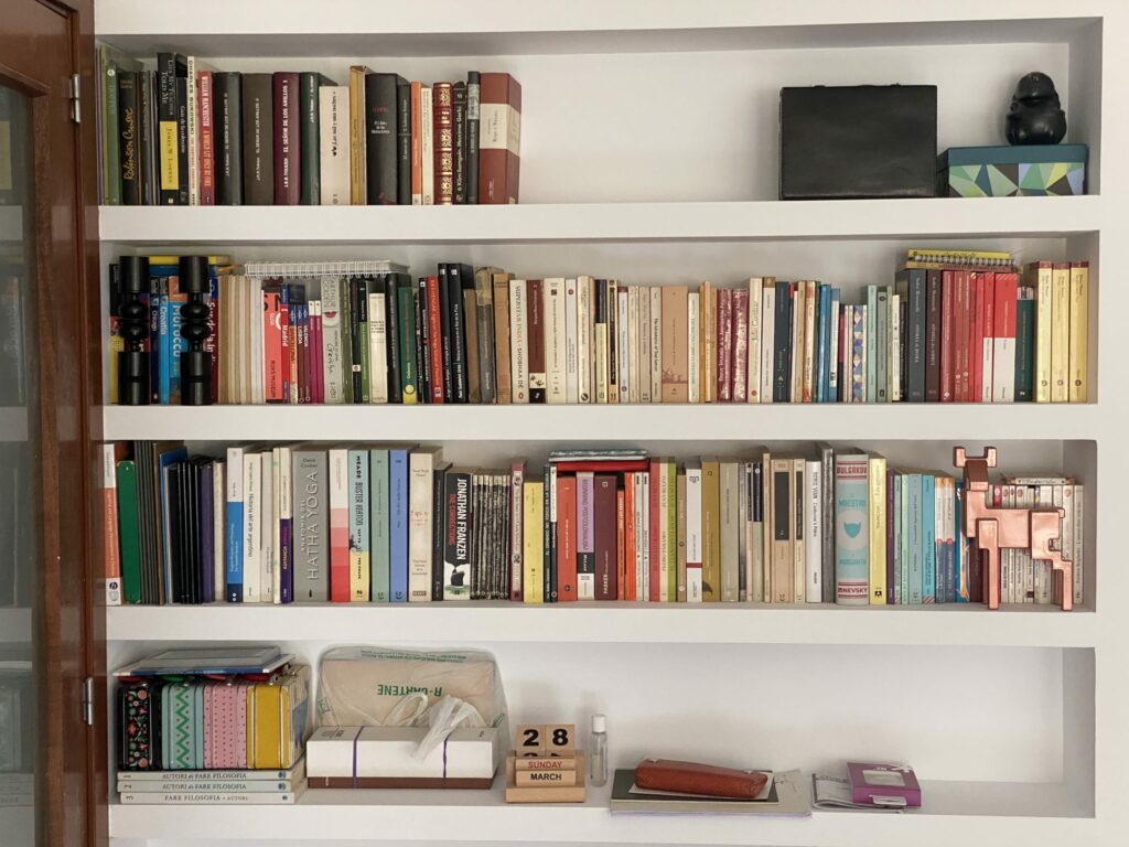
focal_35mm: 52
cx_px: 564
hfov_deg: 36.8
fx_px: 1696
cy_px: 424
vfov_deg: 28.0
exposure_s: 1/60
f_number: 2
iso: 200
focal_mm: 6
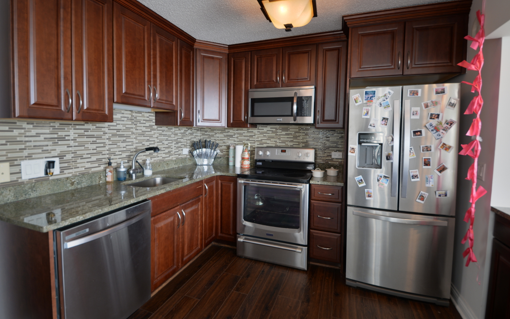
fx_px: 250
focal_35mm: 18
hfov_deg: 91.1
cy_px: 147
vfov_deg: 64.9
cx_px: 247
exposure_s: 1/50
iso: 400
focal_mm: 17
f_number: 5
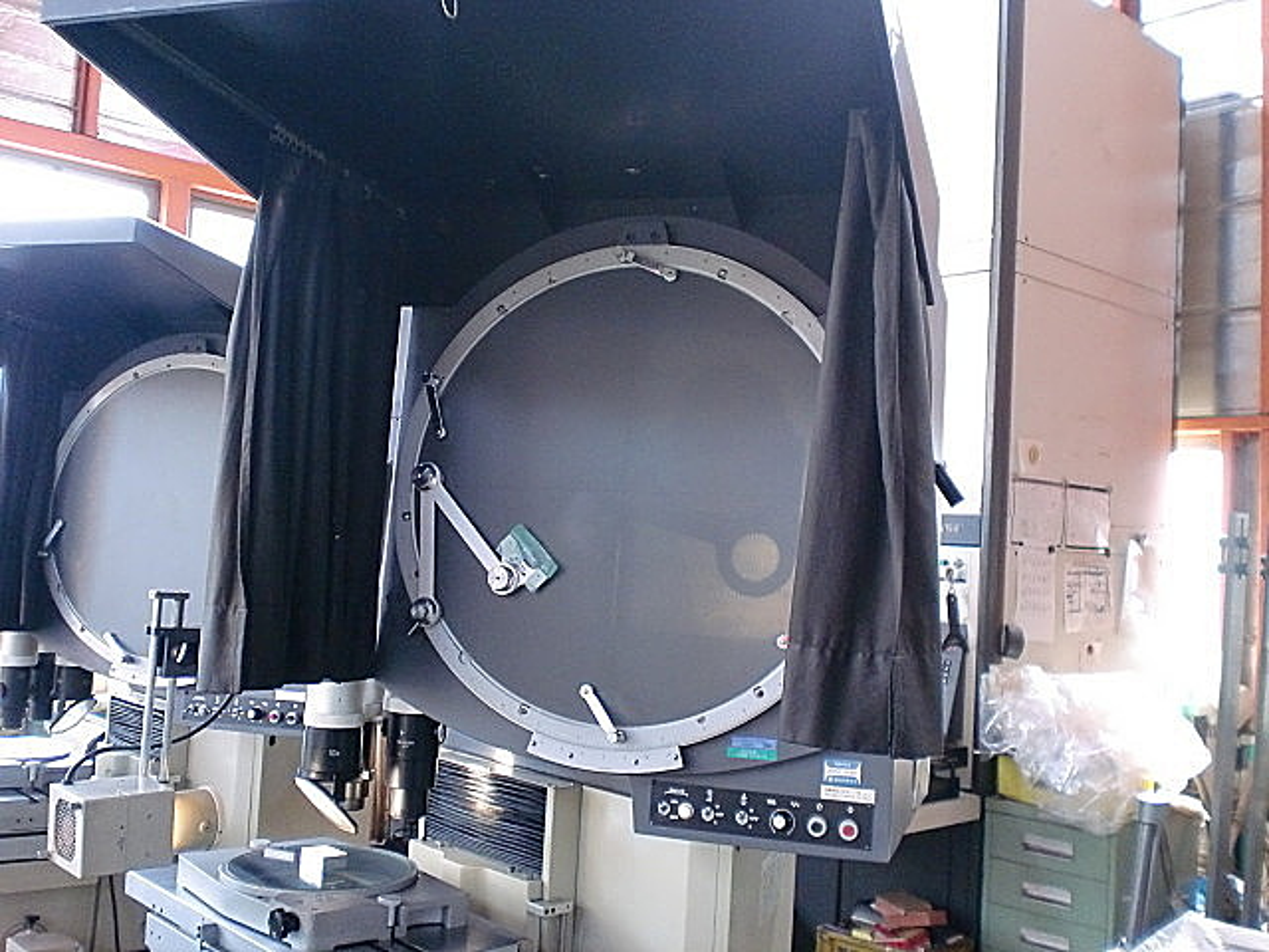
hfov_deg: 52.6
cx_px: 634
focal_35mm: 35
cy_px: 476
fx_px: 1283
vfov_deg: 40.7
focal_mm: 6.3
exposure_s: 1/60
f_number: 3.1
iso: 320
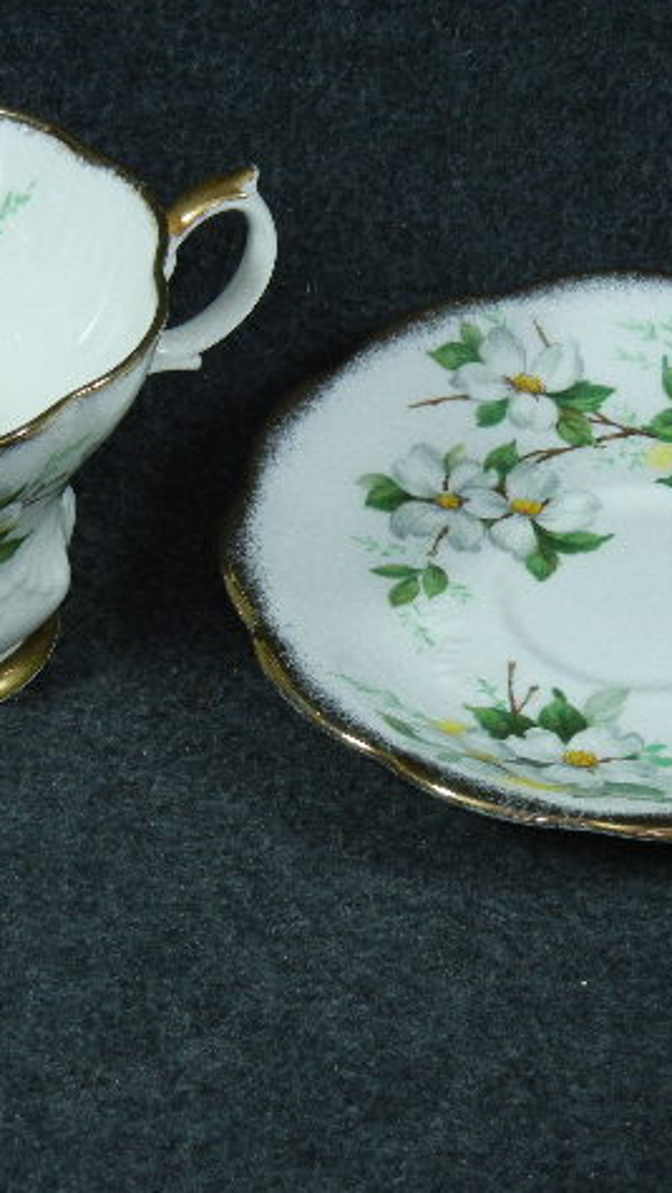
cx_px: 345
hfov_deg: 12.1
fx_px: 3164
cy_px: 594
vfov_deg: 21.4
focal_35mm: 100
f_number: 4.1
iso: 295
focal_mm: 12.2
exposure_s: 1/42.3
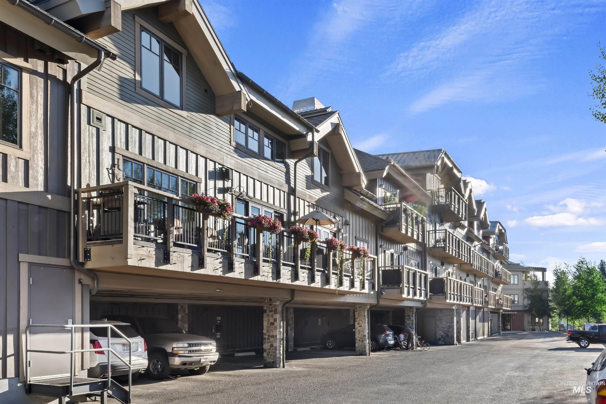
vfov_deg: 45.0
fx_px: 488
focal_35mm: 29
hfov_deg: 63.7
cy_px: 202
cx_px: 303
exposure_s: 1/40
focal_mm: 29
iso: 800
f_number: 22
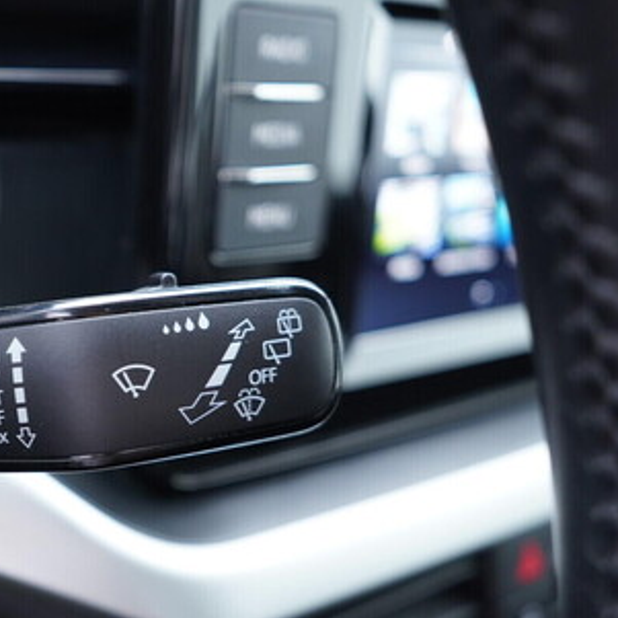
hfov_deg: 29.4
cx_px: 72
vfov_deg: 30.5
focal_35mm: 56
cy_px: 371
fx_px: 1131
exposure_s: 1/40
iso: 500
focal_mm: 24
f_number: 2.8
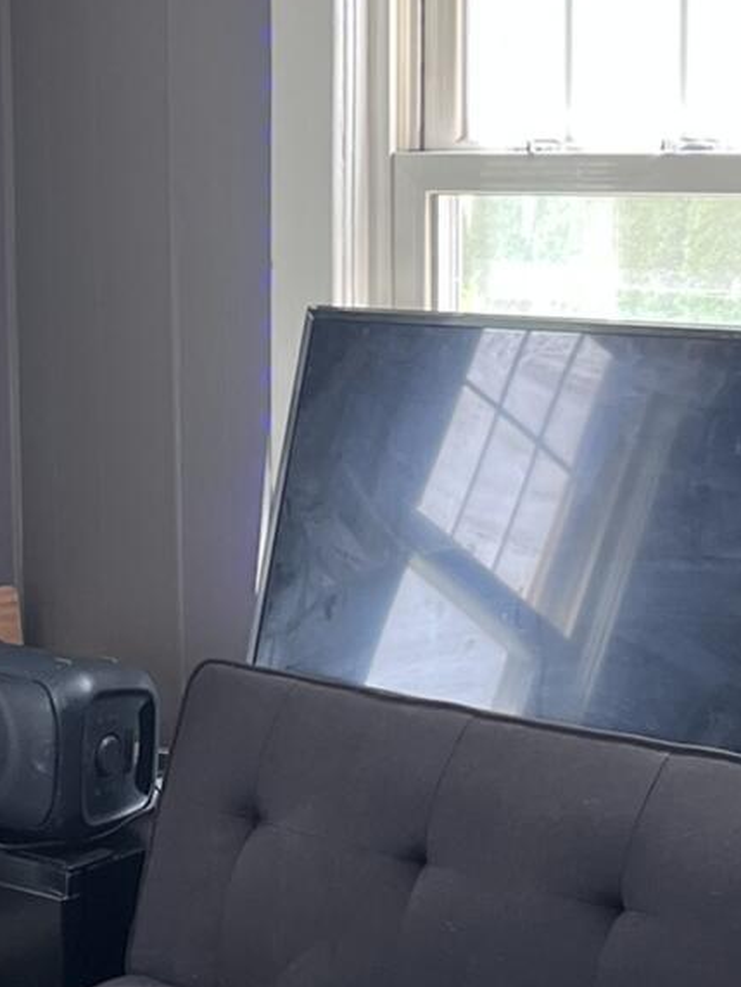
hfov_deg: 16.0
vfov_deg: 21.5
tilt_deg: -9.4
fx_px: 2594
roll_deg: +0.8
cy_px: 463
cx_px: 7
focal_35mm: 91
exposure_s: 1/114
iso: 125
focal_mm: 5.1
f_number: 1.6
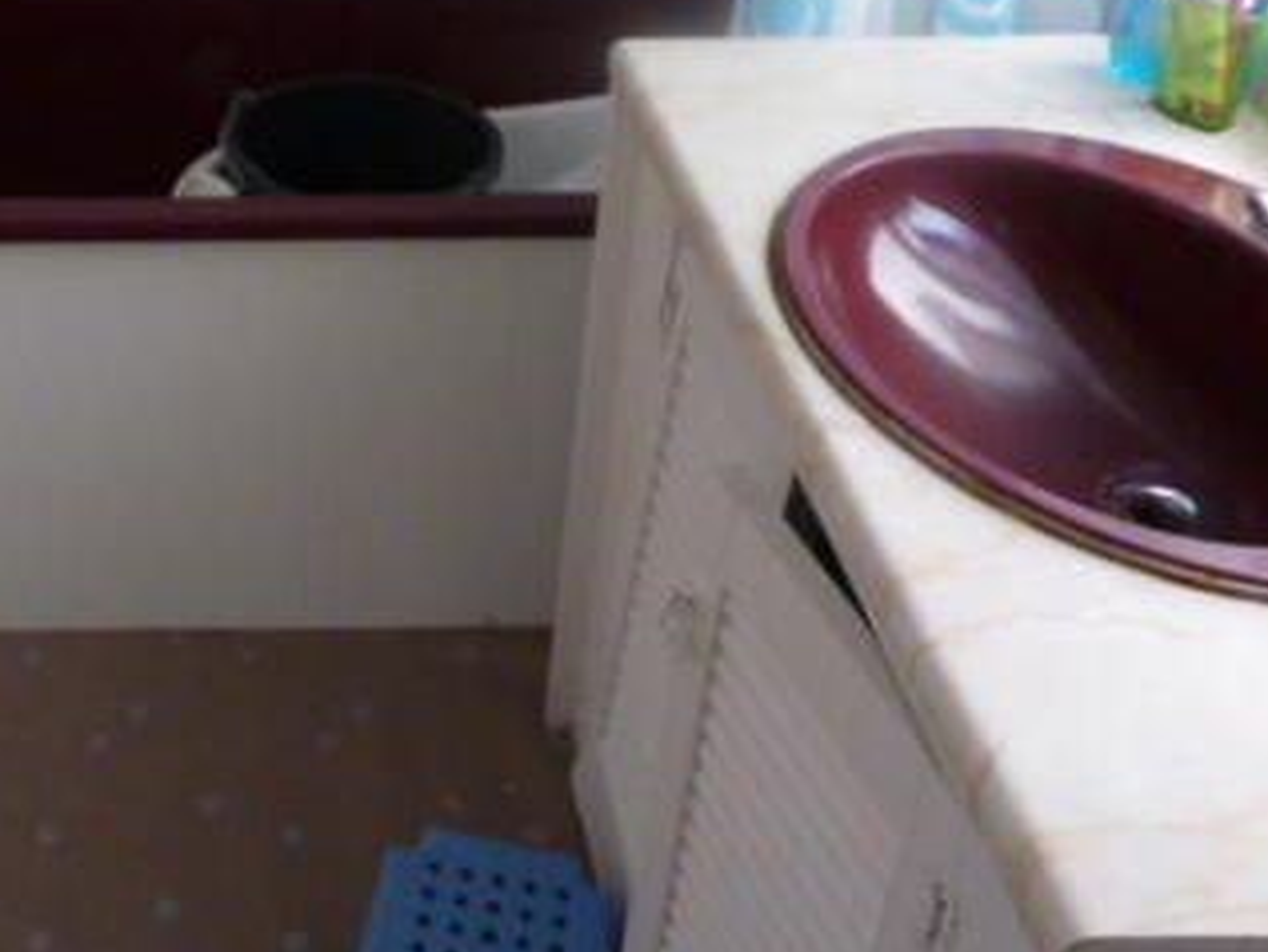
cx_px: 194
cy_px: 110
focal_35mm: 46
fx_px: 1686
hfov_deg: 39.1
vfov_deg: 30.3
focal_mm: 4.1
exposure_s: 1/15
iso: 400
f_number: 3.3
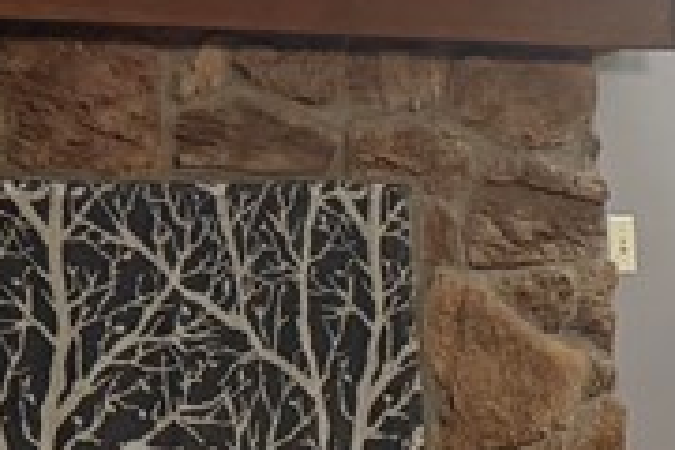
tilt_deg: -15.6
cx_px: 1309
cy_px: 866
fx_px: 2662
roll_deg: -1.3
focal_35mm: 142
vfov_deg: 9.1
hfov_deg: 12.8
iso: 320
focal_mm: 6.76
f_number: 1.78
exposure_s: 1/60
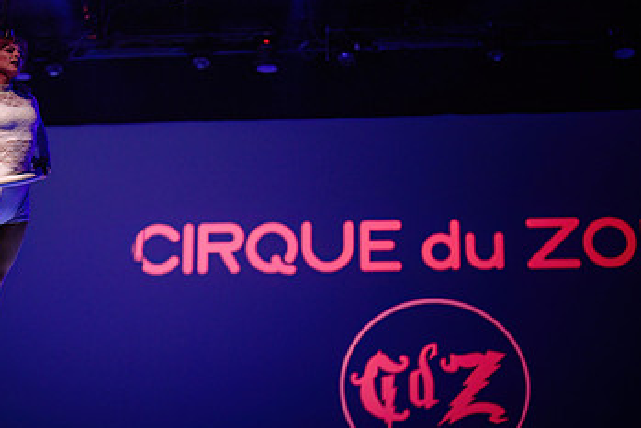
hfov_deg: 24.4
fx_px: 1478
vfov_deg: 16.4
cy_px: 276
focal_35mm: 83
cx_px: 231
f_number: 1.2
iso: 800
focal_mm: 50
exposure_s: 1/200
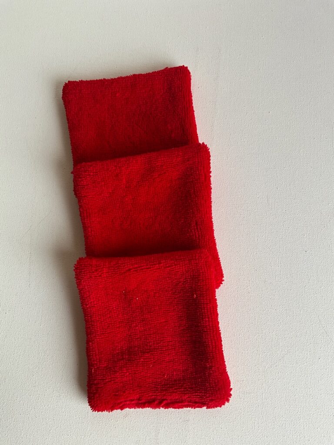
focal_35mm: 29
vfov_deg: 61.7
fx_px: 373
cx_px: 167
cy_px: 222
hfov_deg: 48.2
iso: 16
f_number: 1.8
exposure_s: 1/100
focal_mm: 3
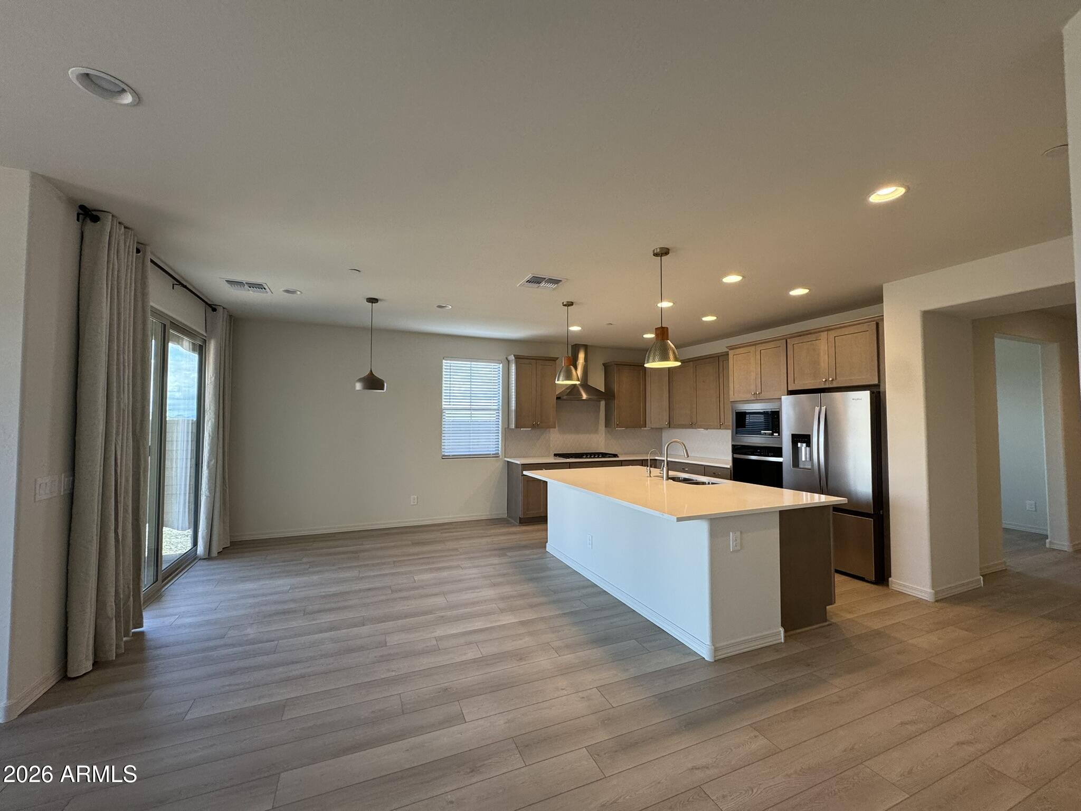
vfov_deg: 85.7
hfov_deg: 102.1
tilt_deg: +1.7
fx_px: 437
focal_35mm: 14
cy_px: 406
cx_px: 540
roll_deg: +0.0
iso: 160
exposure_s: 1/120
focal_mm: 2.22
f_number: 2.2
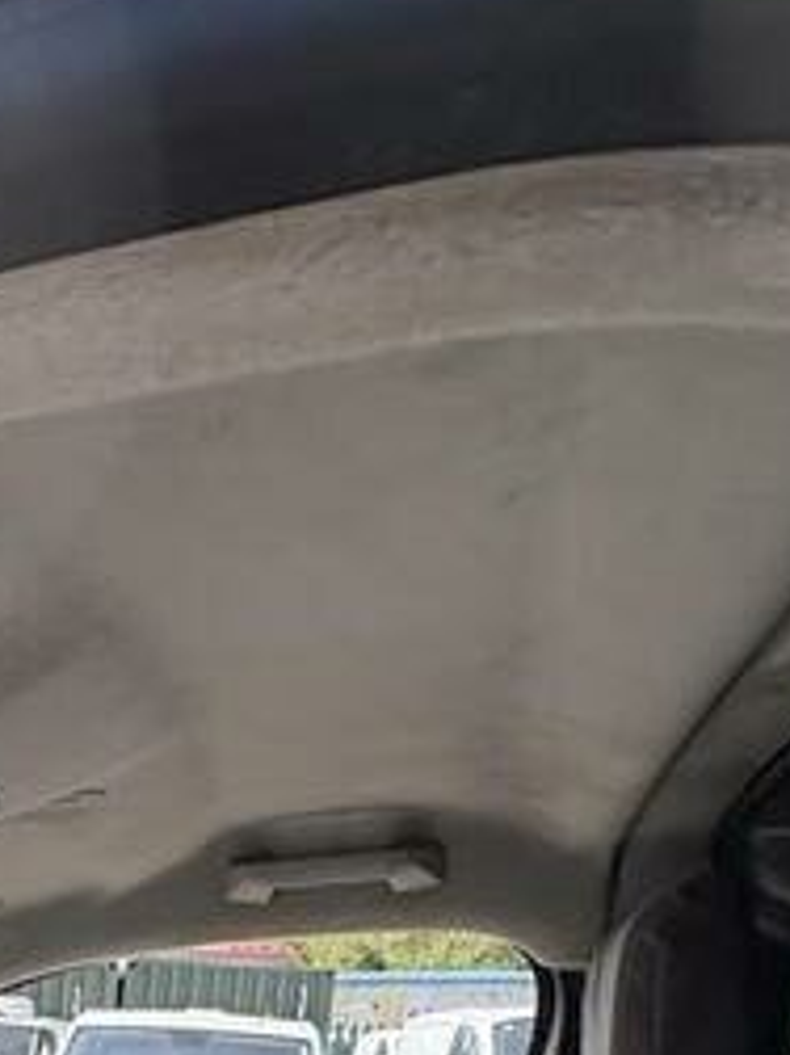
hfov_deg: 25.2
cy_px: 1416
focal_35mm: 50
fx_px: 1523
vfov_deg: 29.6
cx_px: -231
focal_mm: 2.22
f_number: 2.2
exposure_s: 1/456
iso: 40
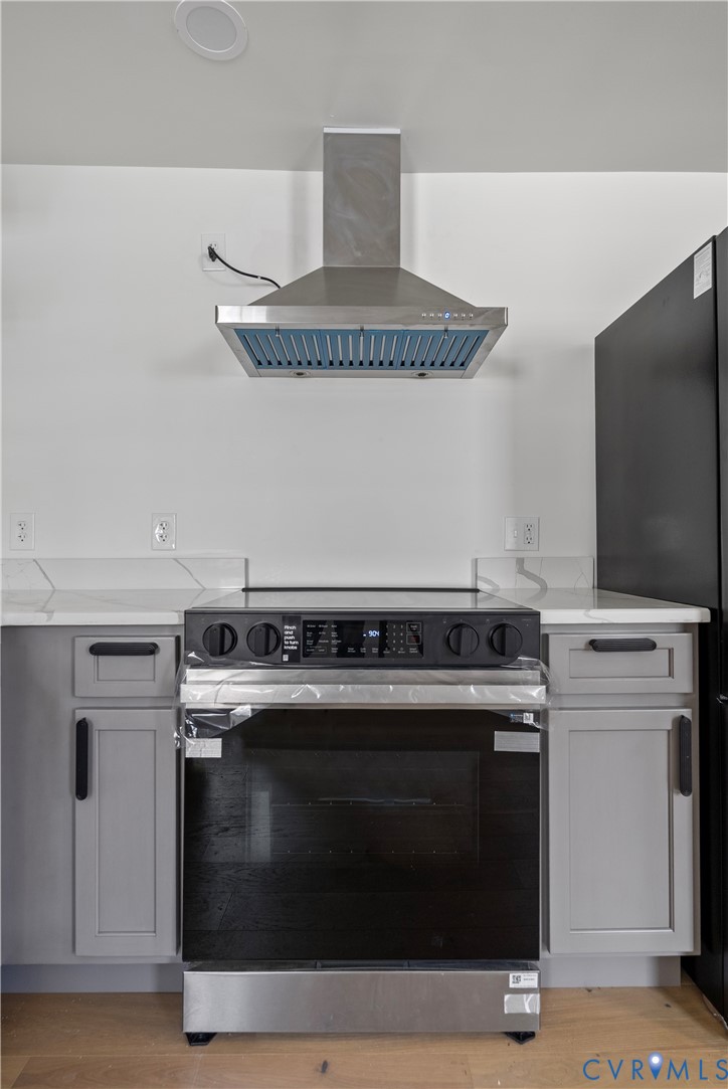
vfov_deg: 88.4
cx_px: 364
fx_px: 560
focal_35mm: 18
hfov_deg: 66.0
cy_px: 544
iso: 800
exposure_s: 1/13
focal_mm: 18.5
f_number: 8
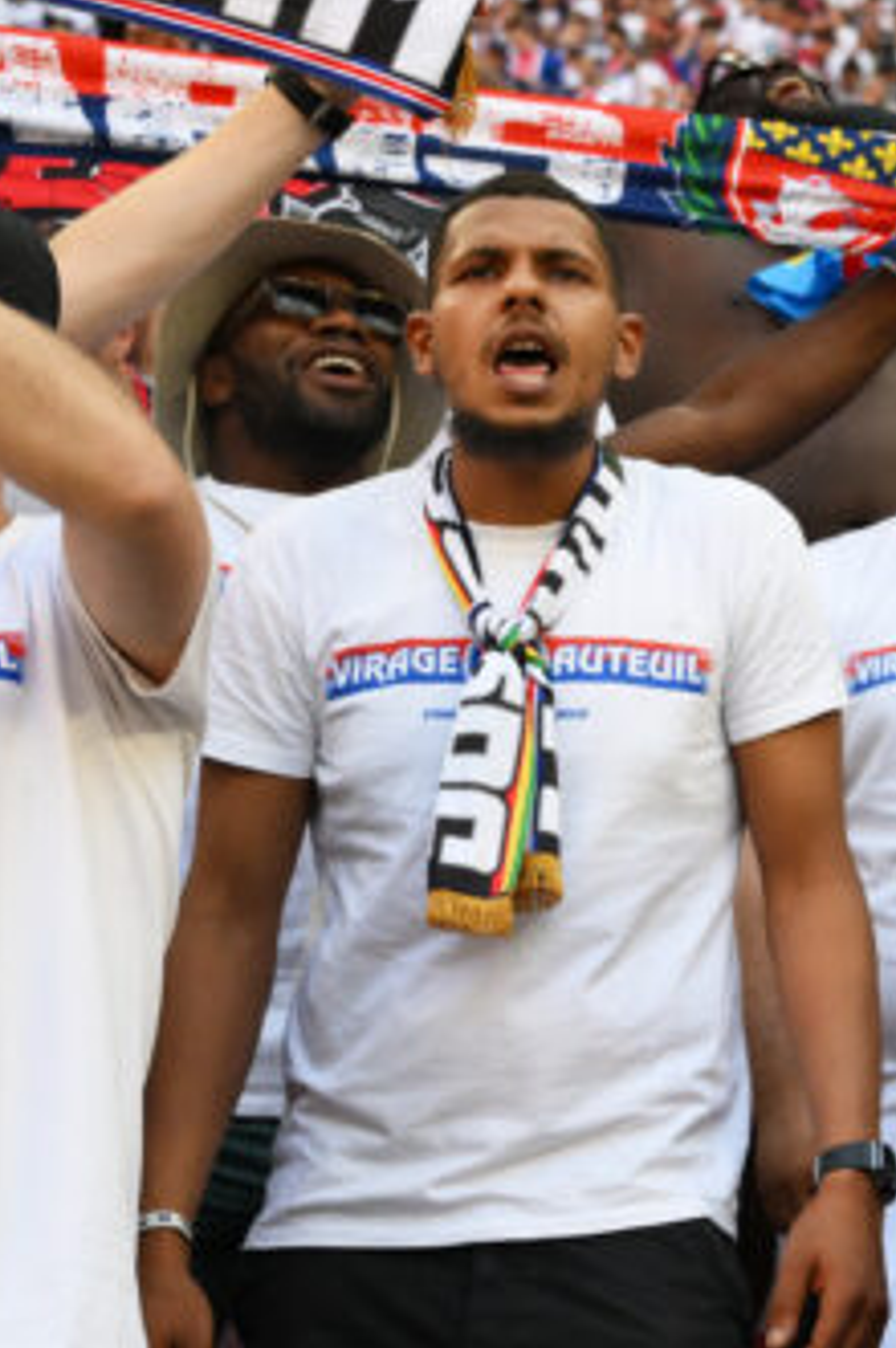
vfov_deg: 20.9
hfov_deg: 13.0
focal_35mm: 98
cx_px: 1450
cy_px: 690
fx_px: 3649
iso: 1250
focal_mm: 31.5
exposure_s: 1/2500
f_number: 2.8
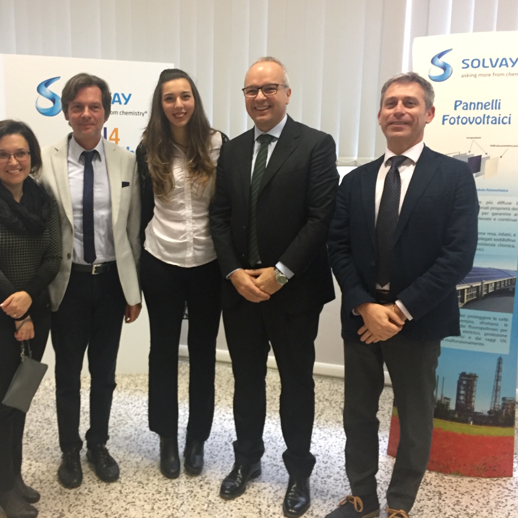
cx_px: 194
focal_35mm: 35
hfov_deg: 46.8
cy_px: 259
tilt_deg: -9.0
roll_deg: -1.0
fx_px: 593
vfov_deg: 47.2
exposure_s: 1/33
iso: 250
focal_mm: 4.15
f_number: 2.2
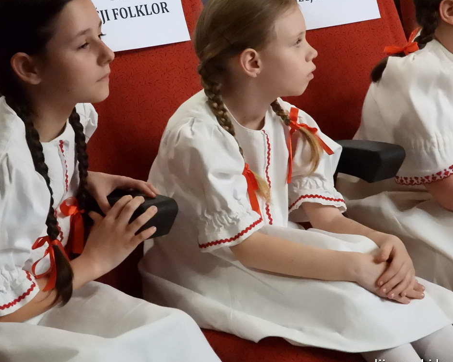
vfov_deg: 14.5
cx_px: 165
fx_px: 1421
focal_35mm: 106
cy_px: 169
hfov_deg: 18.1
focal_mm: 15.3
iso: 3200
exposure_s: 1/30
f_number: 3.5
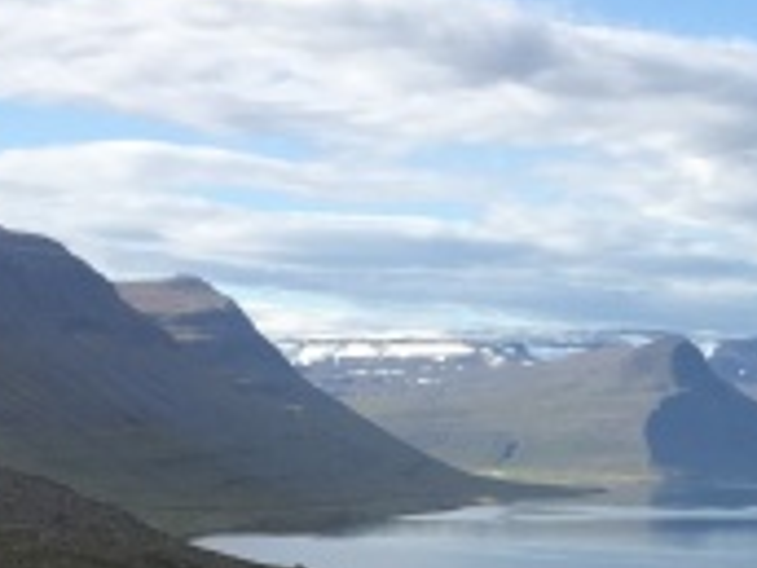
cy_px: 793
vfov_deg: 13.1
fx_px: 2362
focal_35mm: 108
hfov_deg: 16.9
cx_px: 1061
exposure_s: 1/1012
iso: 25
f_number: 2.2
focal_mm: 4.15
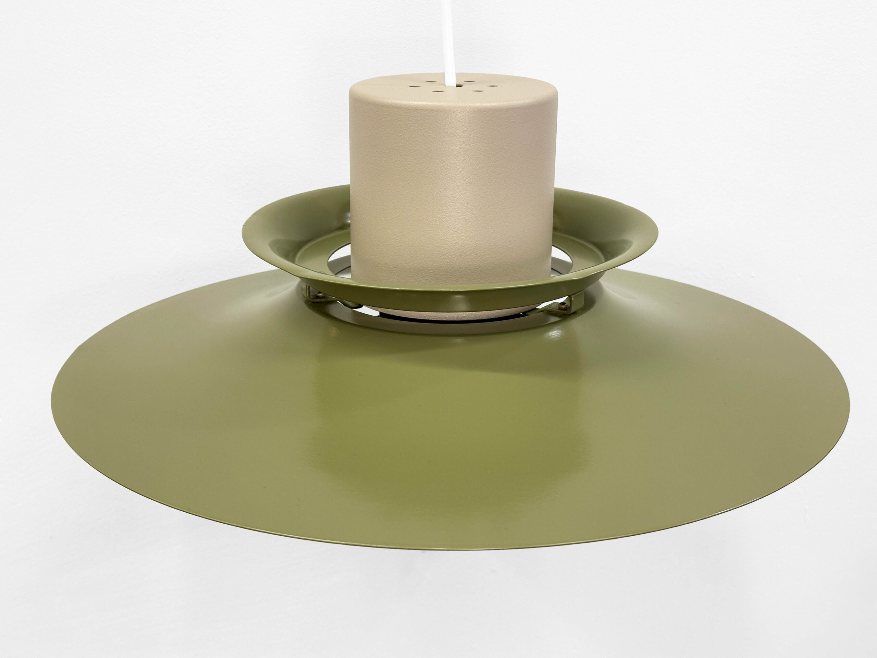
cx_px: 438
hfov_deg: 39.7
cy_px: 329
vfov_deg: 30.3
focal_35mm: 48
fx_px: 1216
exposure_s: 1/50
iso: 64
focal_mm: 6.86
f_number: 1.78
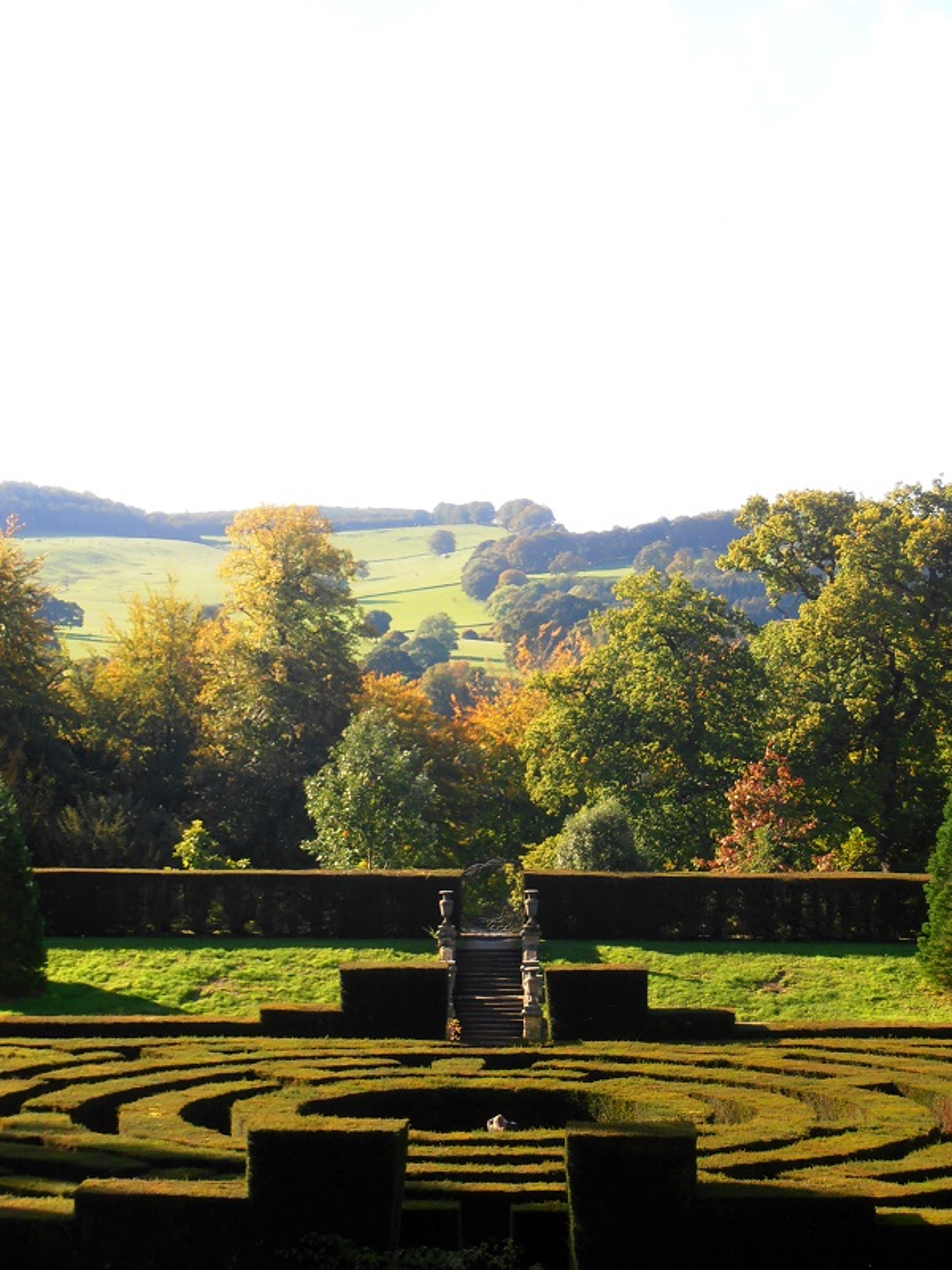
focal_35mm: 111
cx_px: 476
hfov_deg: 13.3
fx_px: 4070
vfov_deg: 17.7
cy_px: 635
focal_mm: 19.64
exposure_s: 1/160
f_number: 5.5
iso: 80
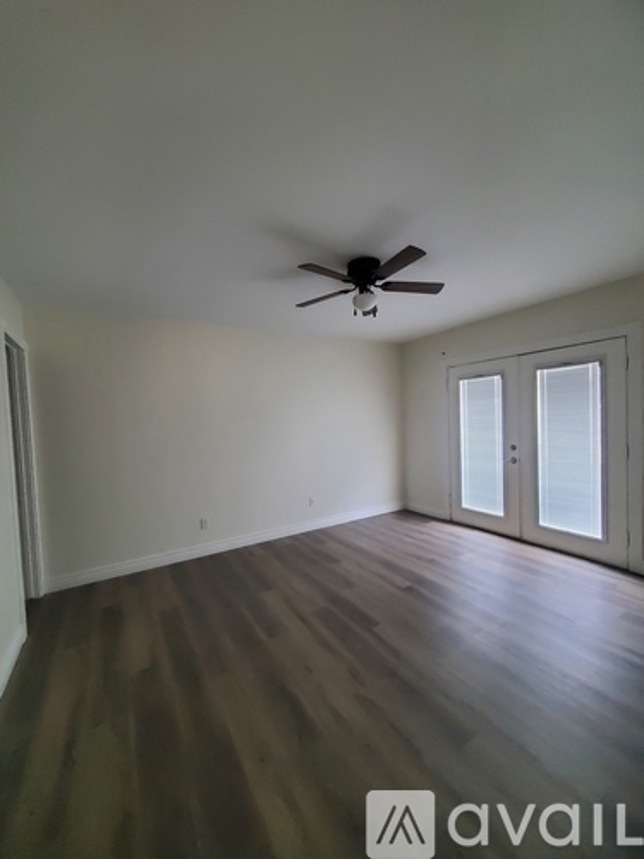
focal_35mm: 13
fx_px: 322
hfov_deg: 89.9
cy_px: 430
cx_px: 322
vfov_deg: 106.2
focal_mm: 1.8
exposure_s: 1/30
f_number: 2.2
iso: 800
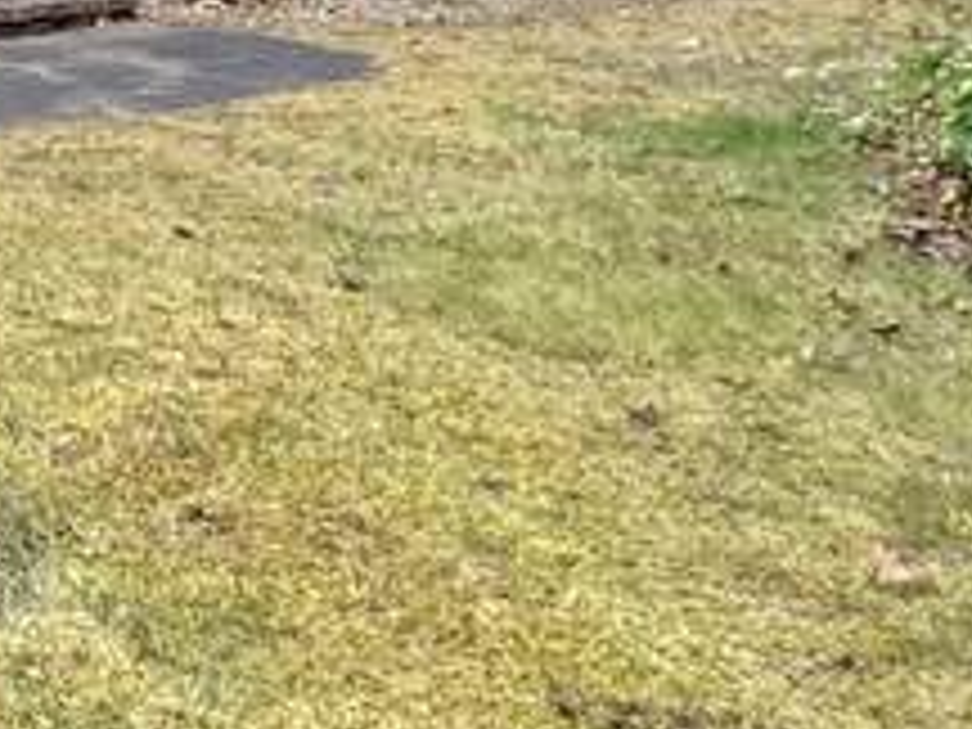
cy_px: -477
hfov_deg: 18.4
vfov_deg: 15.8
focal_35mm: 83
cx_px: -788
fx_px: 2331
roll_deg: -0.5
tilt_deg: +5.0
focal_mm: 2.22
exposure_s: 1/158
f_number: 2.2
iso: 40
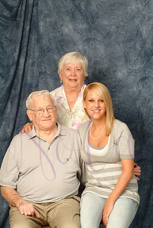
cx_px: 76
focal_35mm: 129
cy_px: 114
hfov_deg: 10.7
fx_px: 820
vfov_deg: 15.9
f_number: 9.5
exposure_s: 1/125
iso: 400
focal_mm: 86
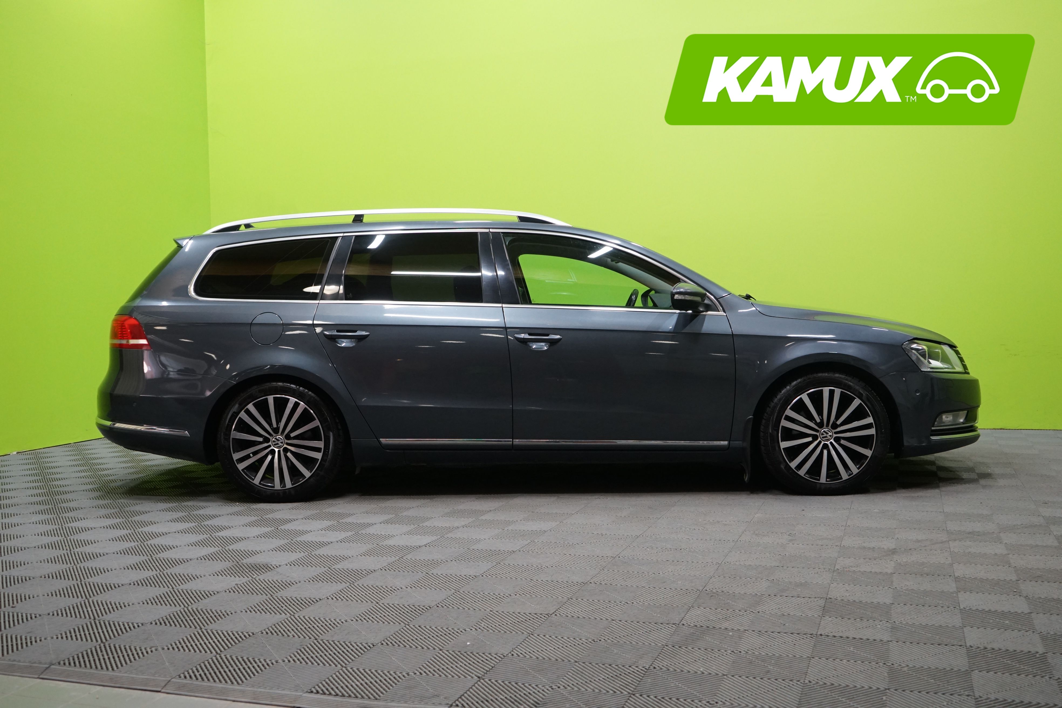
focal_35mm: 36
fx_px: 1062
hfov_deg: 53.1
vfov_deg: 36.9
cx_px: 531
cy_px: 354
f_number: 4.5
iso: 2000
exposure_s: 1/200
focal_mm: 36
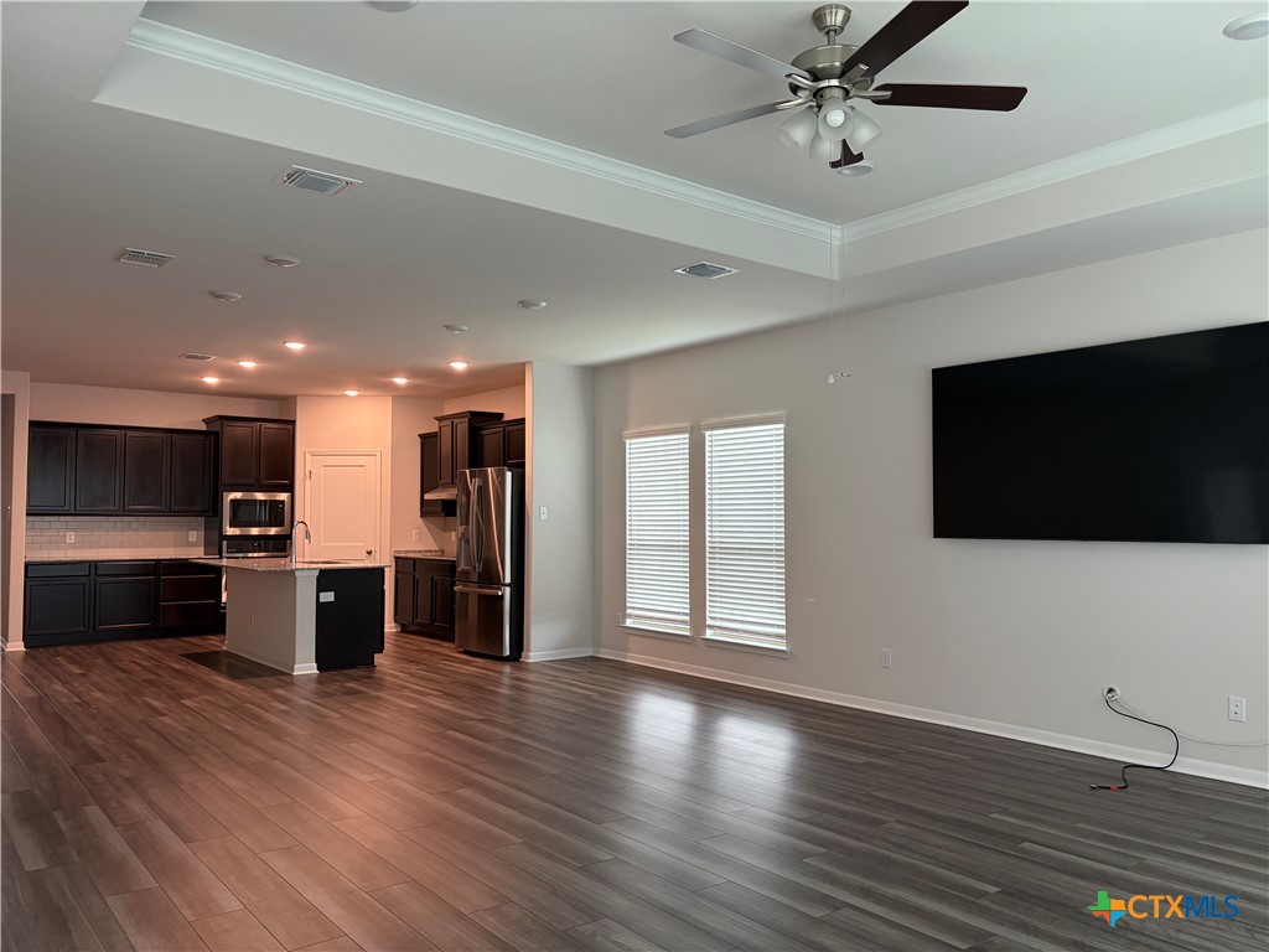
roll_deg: +0.4
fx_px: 953
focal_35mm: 26
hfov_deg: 67.3
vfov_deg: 53.1
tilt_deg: +3.3
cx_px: 634
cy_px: 476
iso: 125
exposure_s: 1/60
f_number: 1.6
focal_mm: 5.96
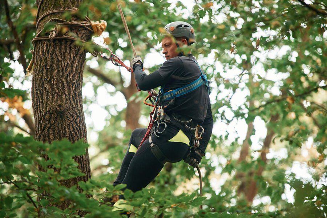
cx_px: 164
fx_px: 1635
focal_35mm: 180
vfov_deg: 7.6
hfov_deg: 11.4
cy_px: 109
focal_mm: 180
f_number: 2.8
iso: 2500
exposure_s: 1/800
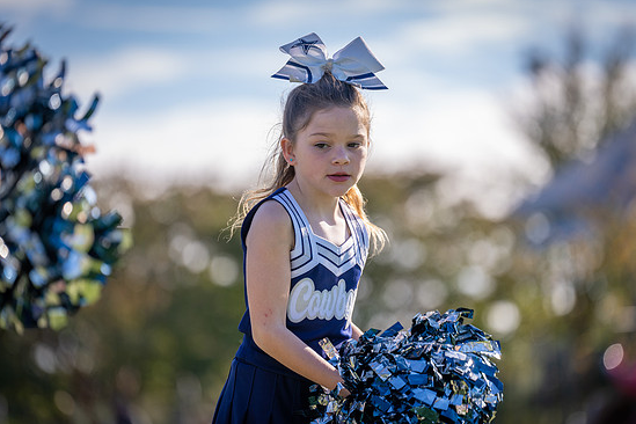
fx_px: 3321
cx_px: 332
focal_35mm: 188
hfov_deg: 10.9
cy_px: 218
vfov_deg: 7.3
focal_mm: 178
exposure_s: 1/1250
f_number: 2.8
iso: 100
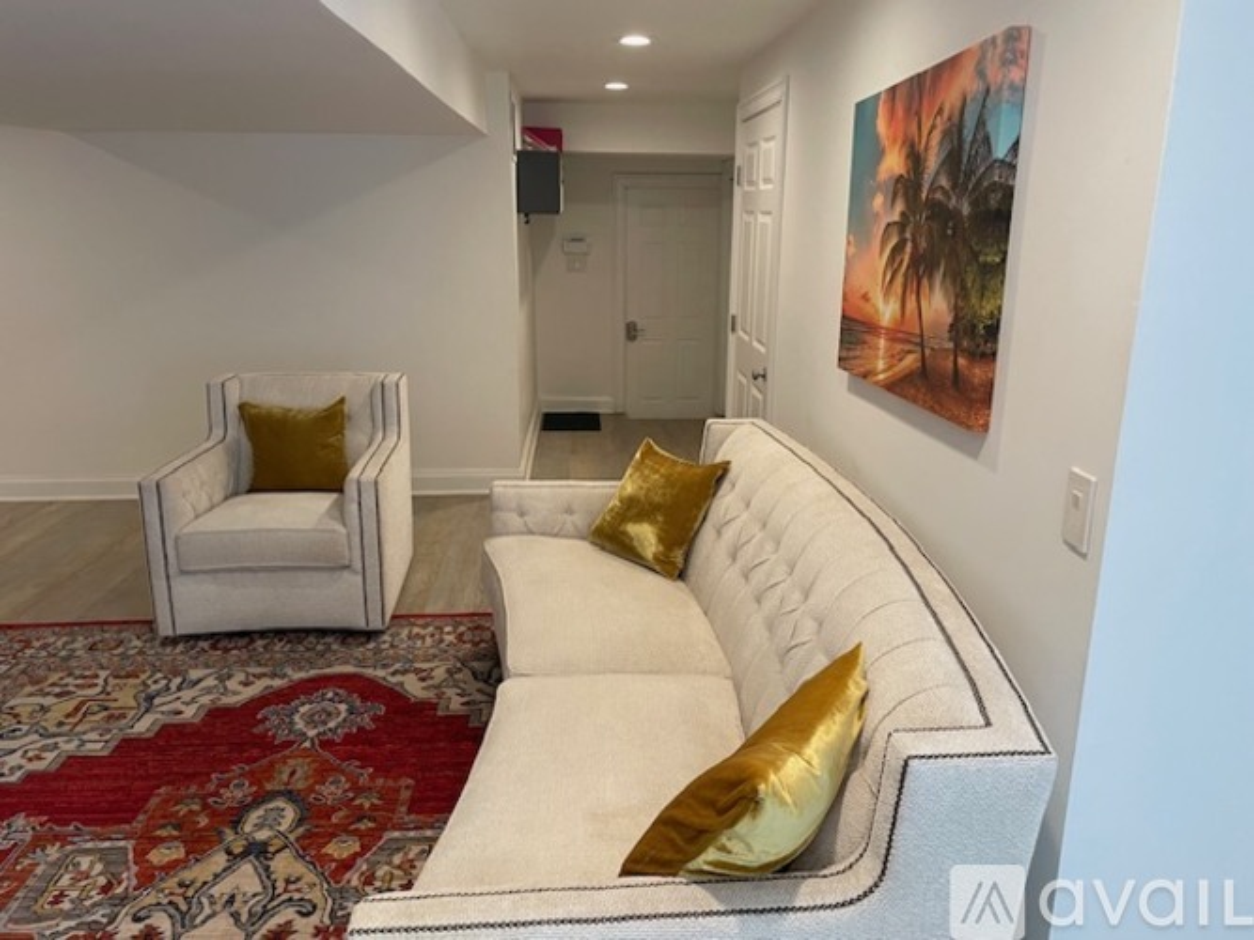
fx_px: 942
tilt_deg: -14.8
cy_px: 470
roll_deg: +0.6
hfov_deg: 67.3
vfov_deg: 53.0
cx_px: 627
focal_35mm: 26
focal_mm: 4.2
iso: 125
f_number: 1.6
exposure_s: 1/60
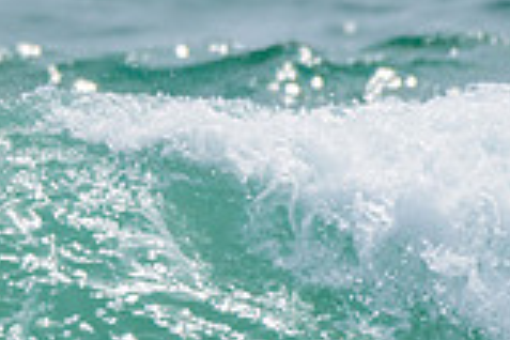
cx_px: -373
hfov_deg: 0.9
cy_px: 269
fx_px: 31731
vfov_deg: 0.6
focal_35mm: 2240
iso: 110
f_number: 5.6
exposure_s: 1/2000
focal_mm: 500
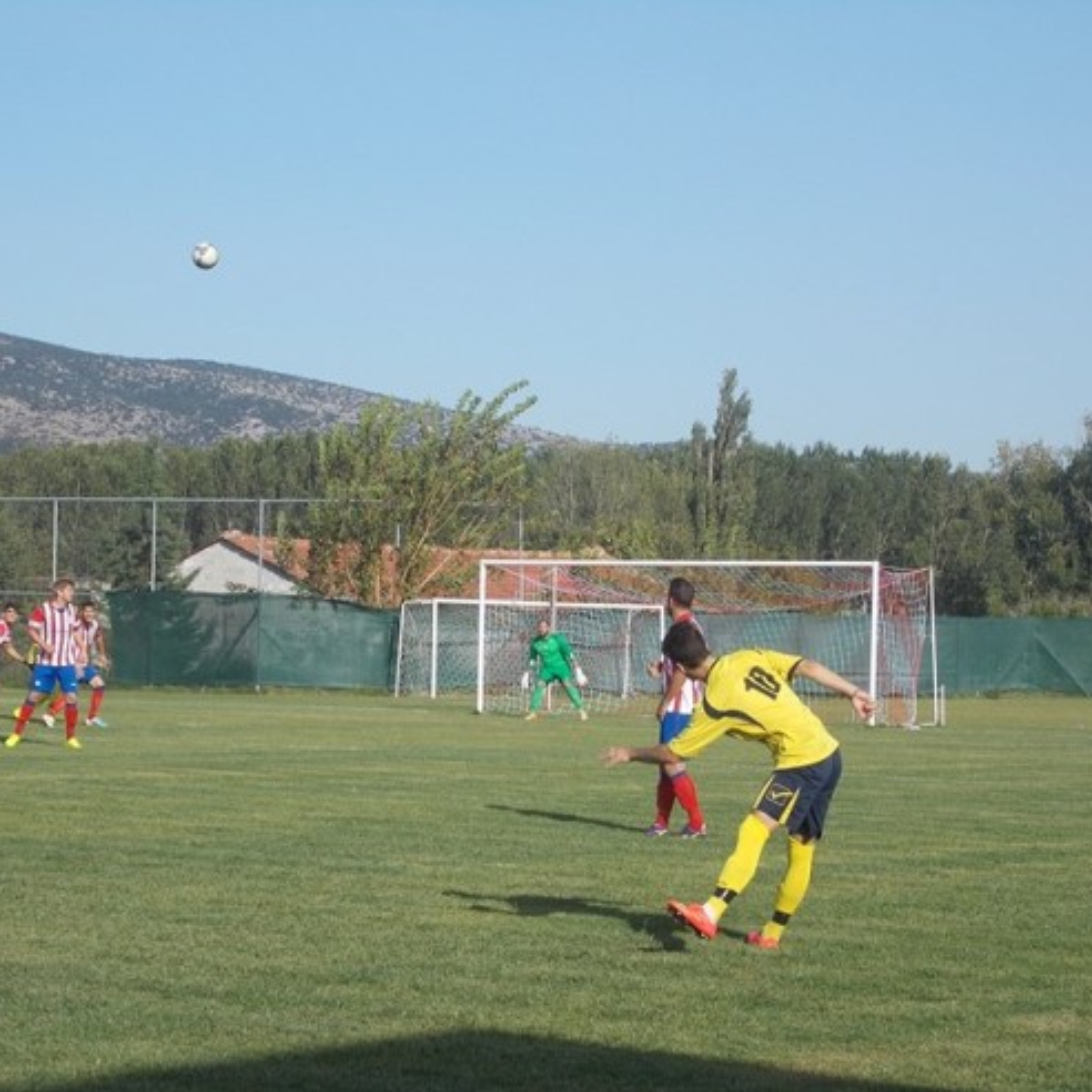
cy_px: 545
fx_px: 3640
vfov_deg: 17.1
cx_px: 517
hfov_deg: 17.1
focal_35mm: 102
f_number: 6.3
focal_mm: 15.4
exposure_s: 1/250
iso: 80
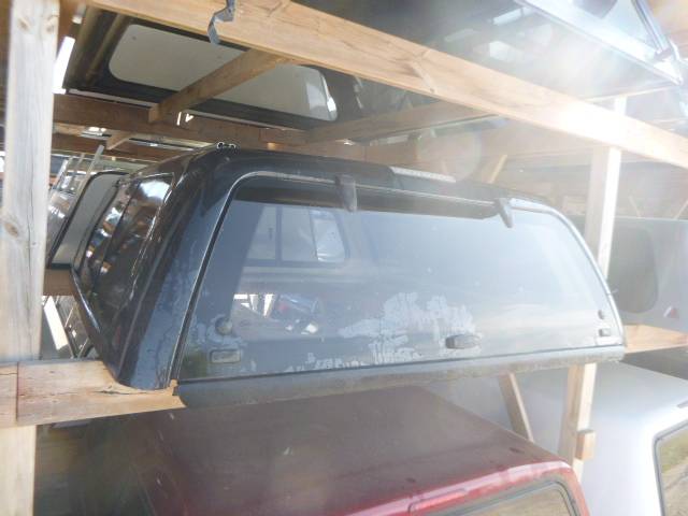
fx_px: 497
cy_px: 258
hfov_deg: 69.4
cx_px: 344
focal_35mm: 25
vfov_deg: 54.9
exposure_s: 1/60
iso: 125
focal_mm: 4.5
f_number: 3.9
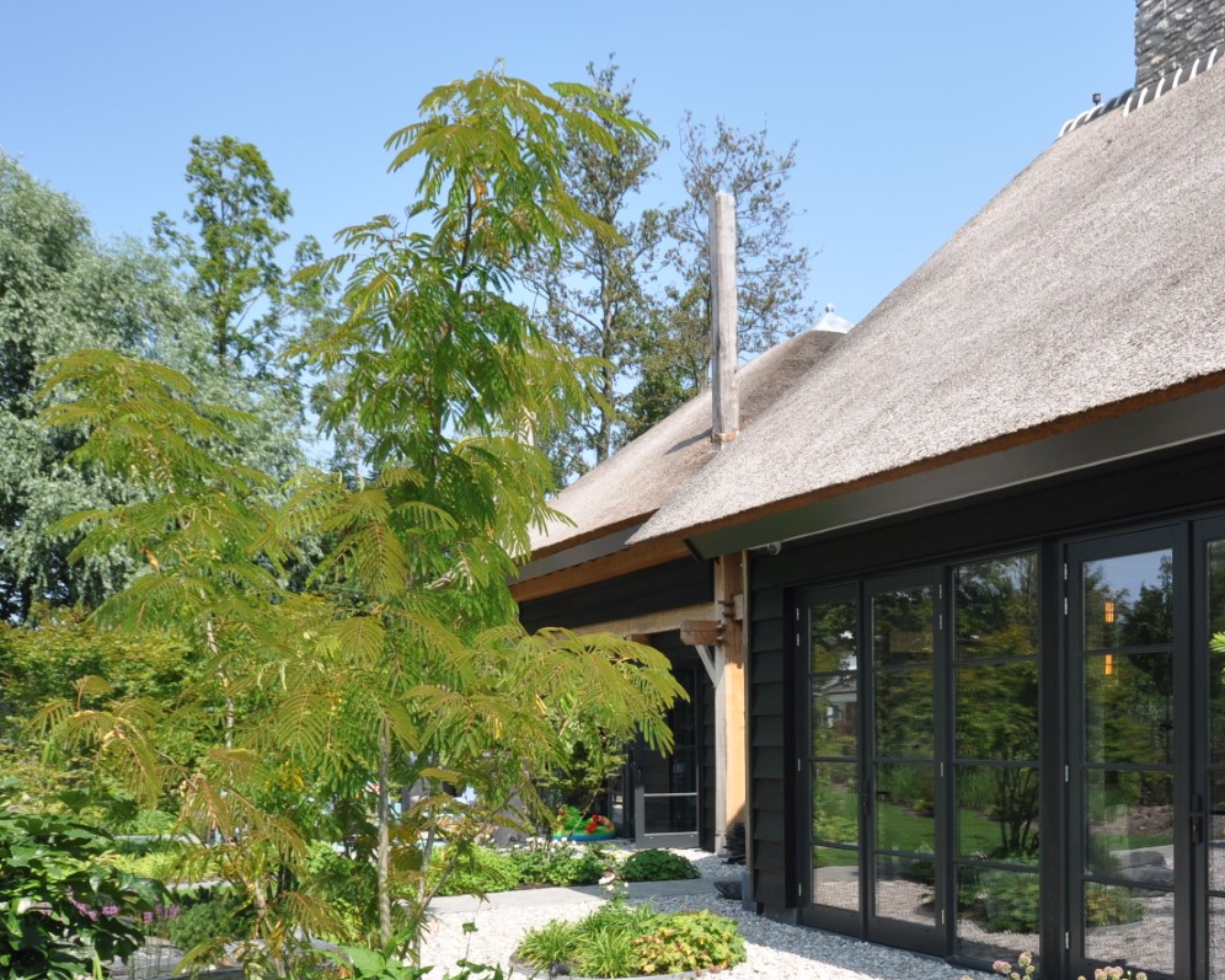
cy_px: 728
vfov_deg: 38.2
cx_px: 860
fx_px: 1378
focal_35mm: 38
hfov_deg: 46.8
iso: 200
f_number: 8
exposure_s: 1/250
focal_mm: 14
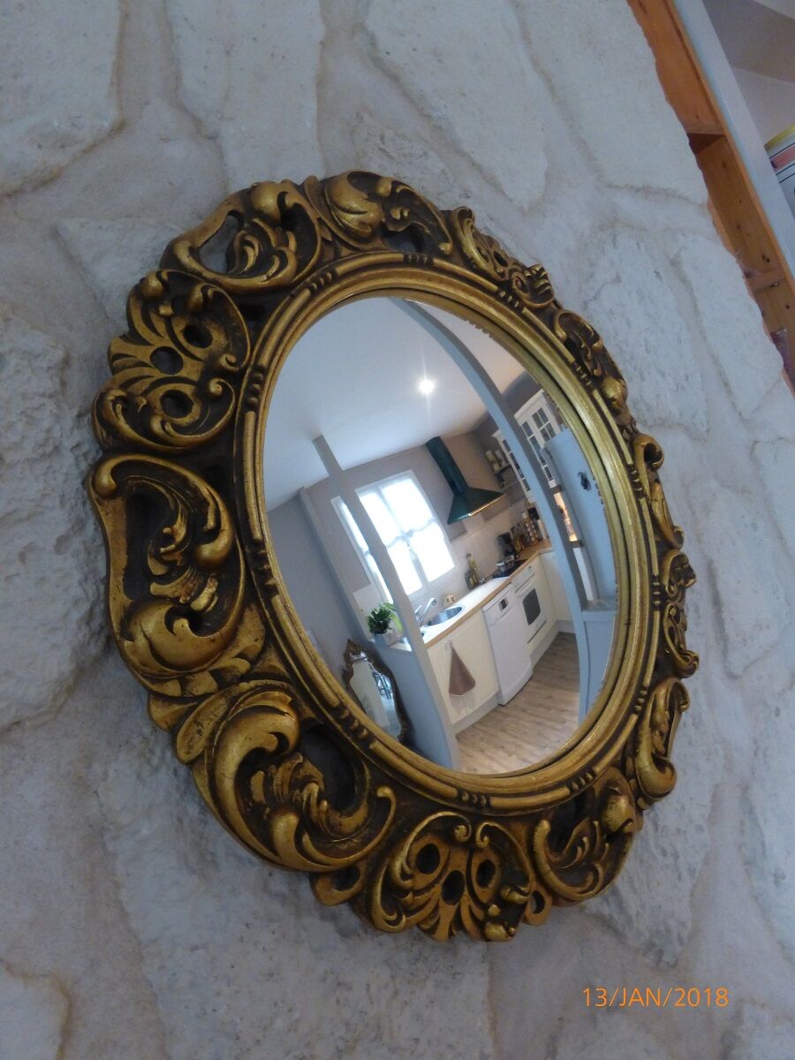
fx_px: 766
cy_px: 530
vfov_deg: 69.4
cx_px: 398
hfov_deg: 54.9
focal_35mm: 25
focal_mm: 4.3
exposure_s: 1/10
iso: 400
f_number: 3.3
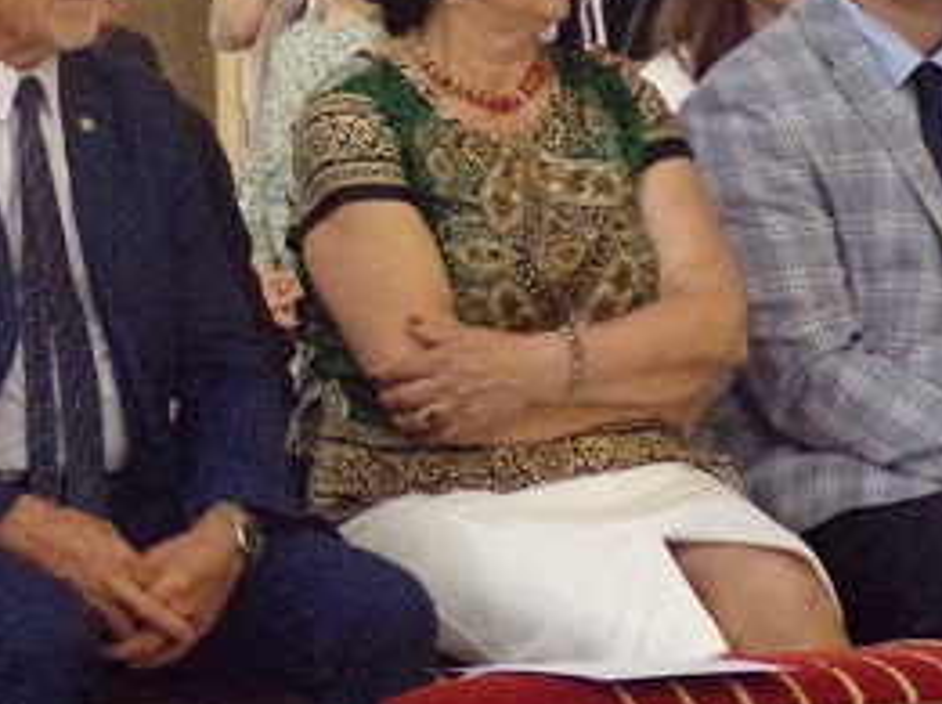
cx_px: 458
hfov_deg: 6.5
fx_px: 8261
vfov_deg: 4.9
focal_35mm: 304
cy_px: 162
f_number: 4.2
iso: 800
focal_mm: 17.7
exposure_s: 1/30
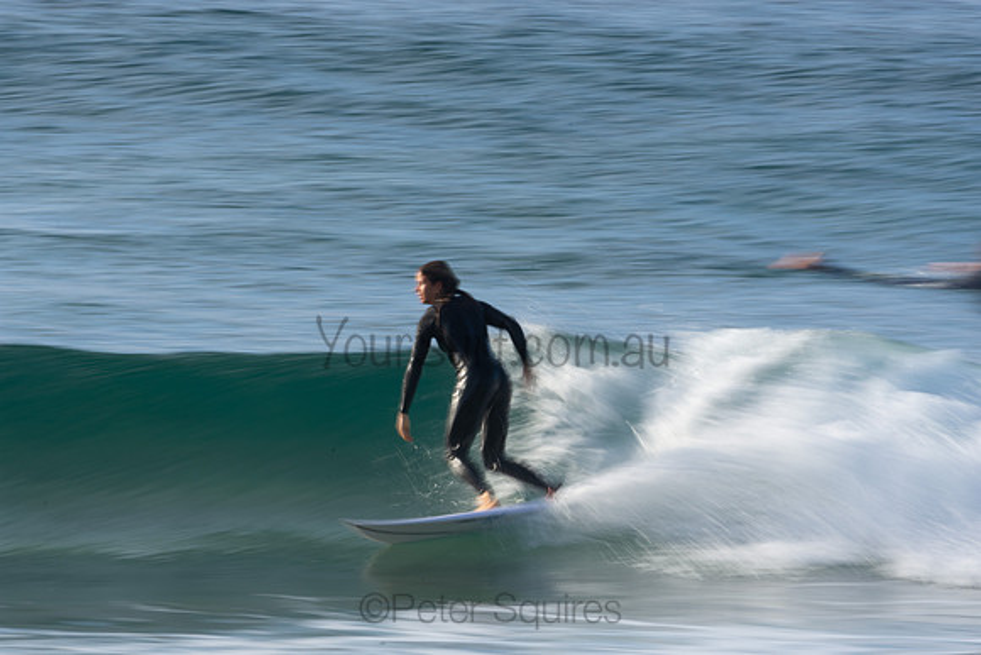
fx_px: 20441
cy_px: 328
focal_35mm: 750
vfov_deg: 1.8
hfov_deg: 2.7
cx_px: 490
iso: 125
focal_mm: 500
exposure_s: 1/20
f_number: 29
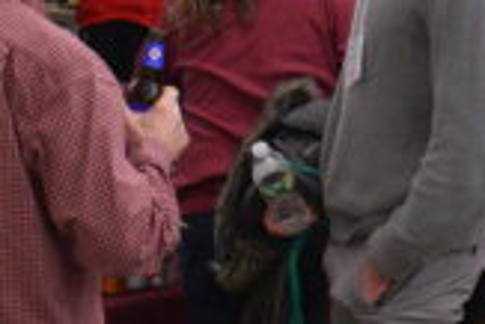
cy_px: -33
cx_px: 378
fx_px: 1901
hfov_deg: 14.5
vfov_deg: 9.7
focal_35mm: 141
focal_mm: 20
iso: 1600
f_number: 6.3
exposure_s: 1/60
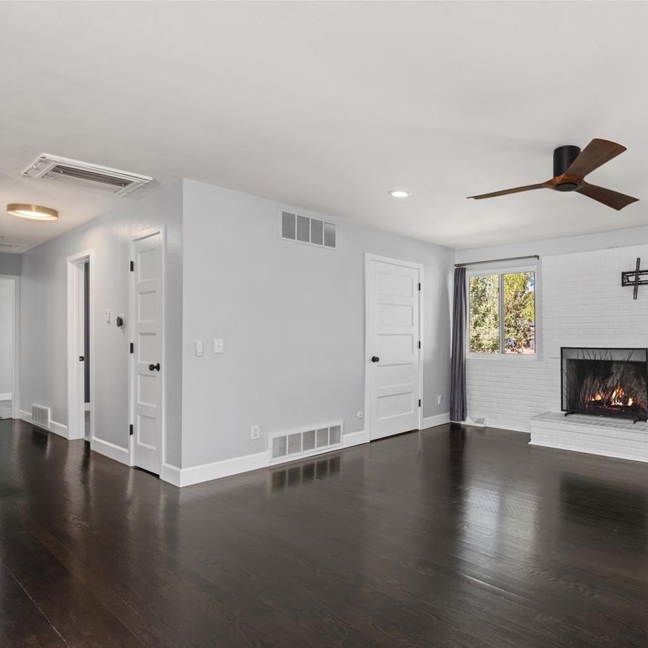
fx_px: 445
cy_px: 333
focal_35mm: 21
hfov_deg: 68.0
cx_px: 478
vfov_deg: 72.1
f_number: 8
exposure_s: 1/5
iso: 400
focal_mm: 16
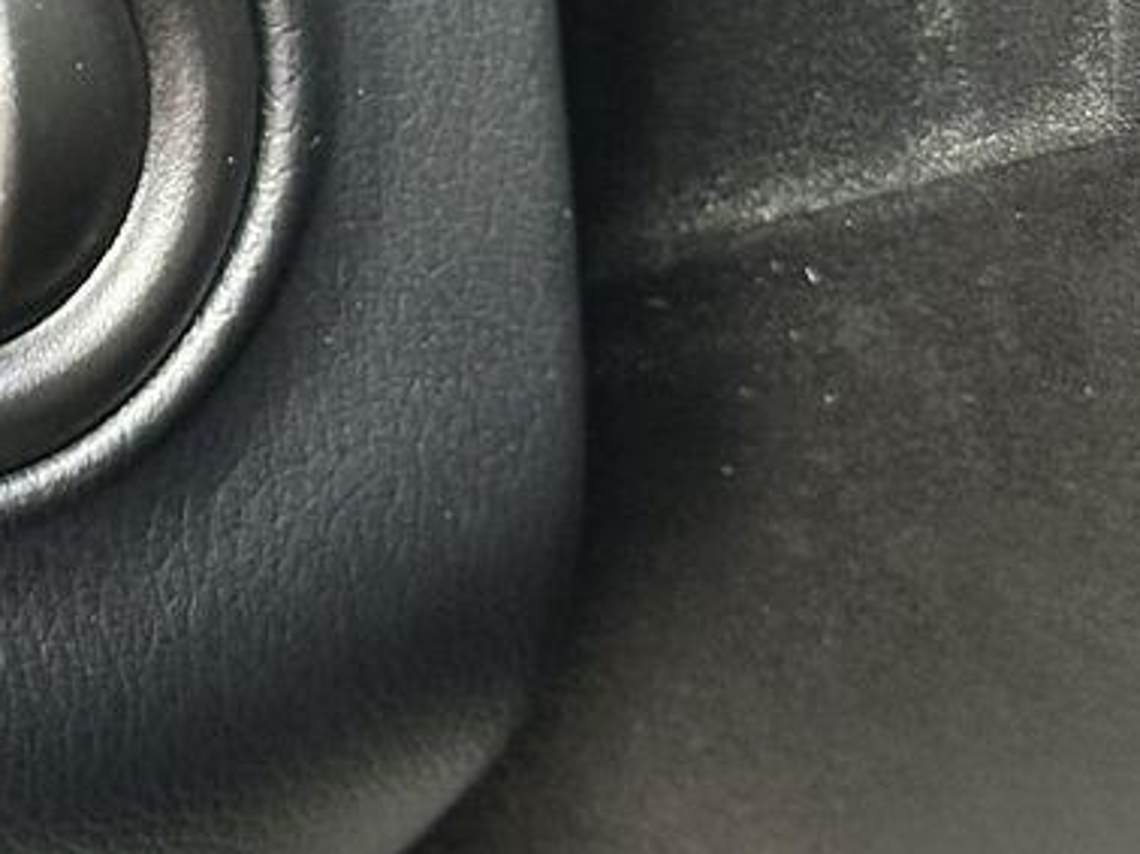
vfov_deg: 8.1
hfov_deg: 10.2
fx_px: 6023
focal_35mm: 183
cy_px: 290
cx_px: -944
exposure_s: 1/25
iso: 500
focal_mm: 6.86
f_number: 1.78
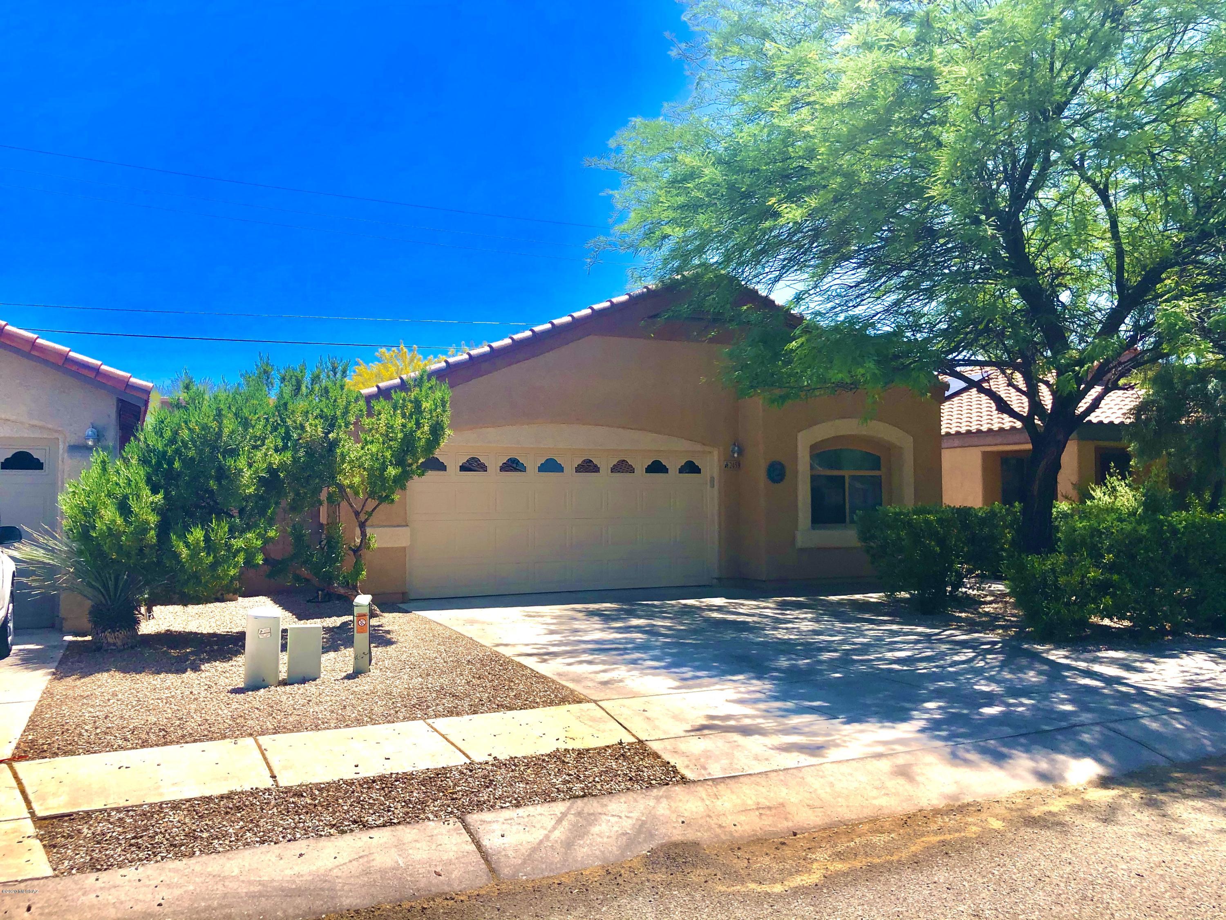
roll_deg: -0.3
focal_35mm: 28
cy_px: 460
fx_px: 992
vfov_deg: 49.7
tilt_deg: +2.9
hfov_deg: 63.4
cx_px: 613
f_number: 1.8
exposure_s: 1/1845
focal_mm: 4
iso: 20
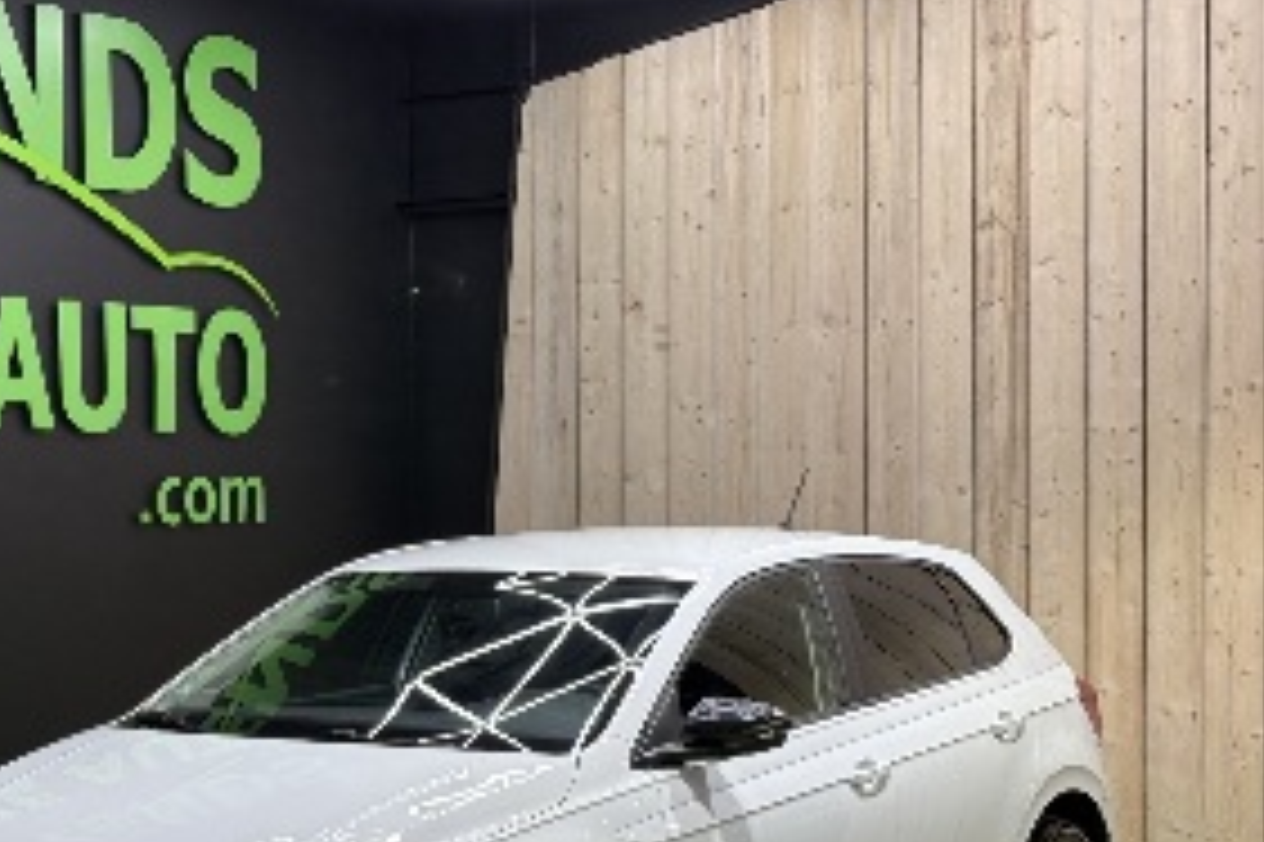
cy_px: 585
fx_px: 2807
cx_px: 351
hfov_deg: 25.1
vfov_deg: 17.0
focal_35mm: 80
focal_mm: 5.96
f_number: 1.6
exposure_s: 1/100
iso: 32
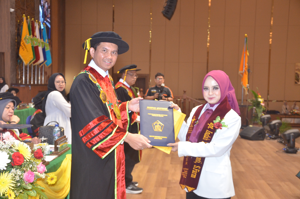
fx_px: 437
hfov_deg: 37.9
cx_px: 150
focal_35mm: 52
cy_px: 100
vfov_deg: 25.6
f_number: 4.5
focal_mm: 35
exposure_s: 1/125
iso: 1250
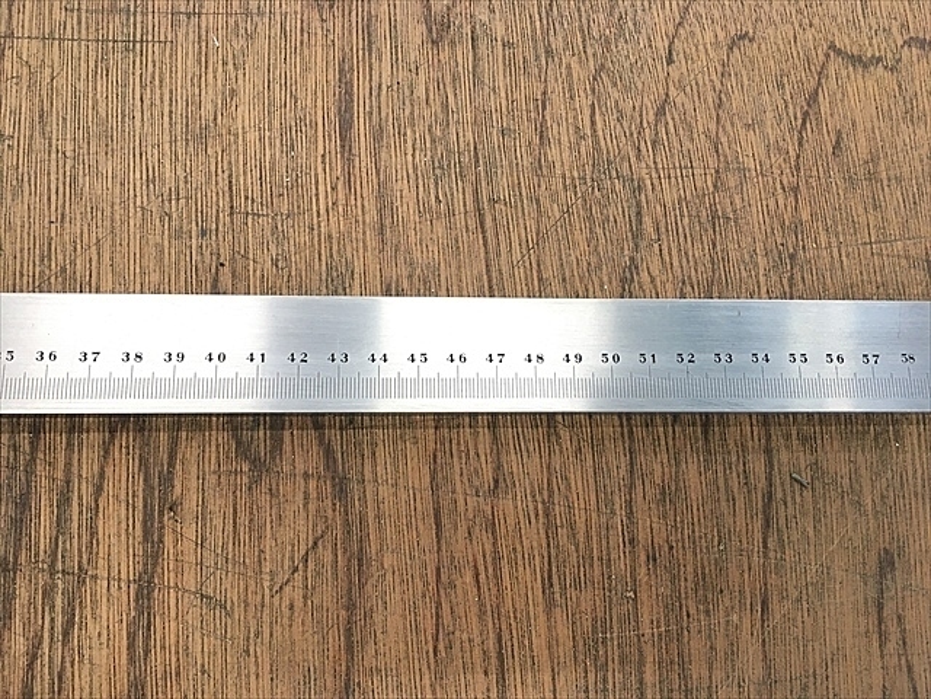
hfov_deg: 61.7
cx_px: 466
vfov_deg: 48.2
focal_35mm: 29
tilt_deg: -76.9
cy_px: 350
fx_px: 780
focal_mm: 4.15
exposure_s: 1/30
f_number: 2.2
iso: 64
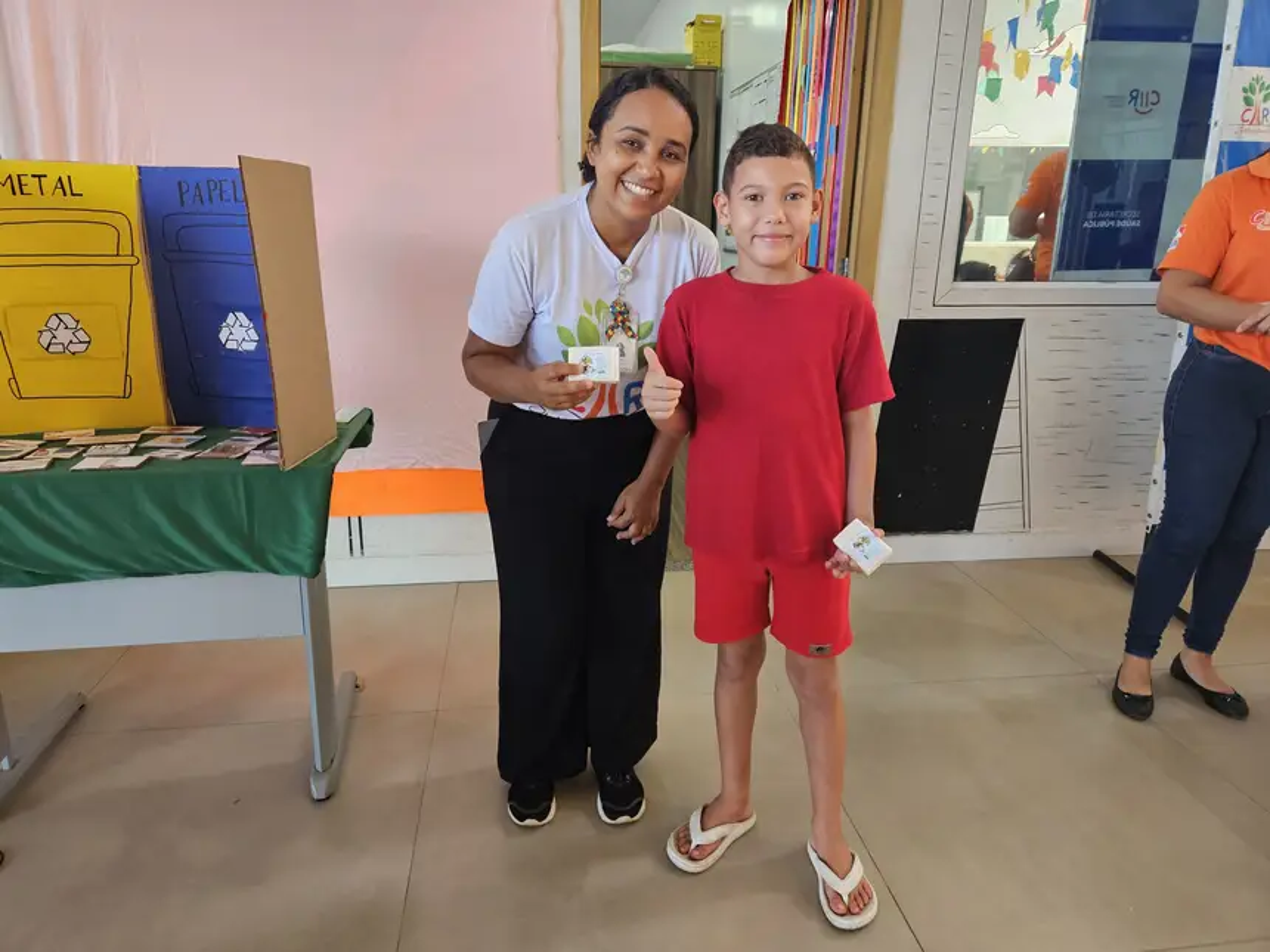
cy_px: 476
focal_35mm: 23
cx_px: 635
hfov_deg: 73.9
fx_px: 844
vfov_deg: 58.9
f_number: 1.8
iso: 160
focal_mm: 5.4
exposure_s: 1/120
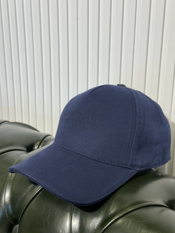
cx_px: 88
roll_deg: -0.7
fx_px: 324
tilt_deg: -16.0
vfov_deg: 39.7
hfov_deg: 30.3
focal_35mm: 48
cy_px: 116
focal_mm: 6.86
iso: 64
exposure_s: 1/100
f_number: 1.78
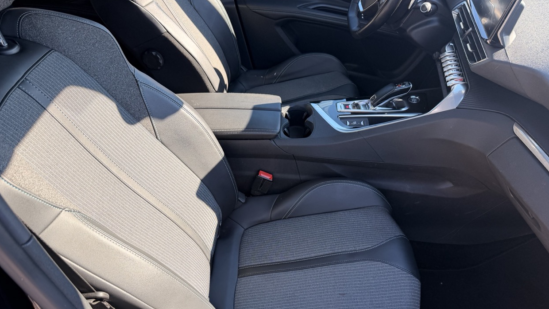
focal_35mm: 27
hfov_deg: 69.9
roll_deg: +1.2
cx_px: 282
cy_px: 198
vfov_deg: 42.5
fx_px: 393
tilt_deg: -44.8
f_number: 1.78
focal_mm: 6.76
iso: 80
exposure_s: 1/414
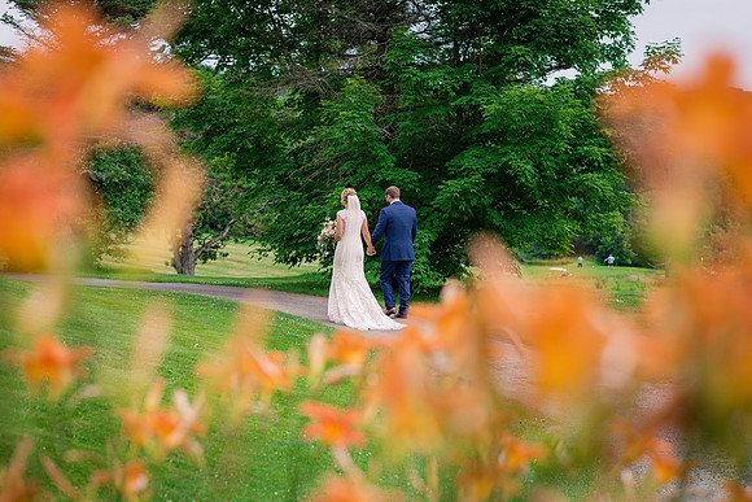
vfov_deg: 16.1
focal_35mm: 85
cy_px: 251
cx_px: 376
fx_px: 1776
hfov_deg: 23.9
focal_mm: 85
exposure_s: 1/3200
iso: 400
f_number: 3.5
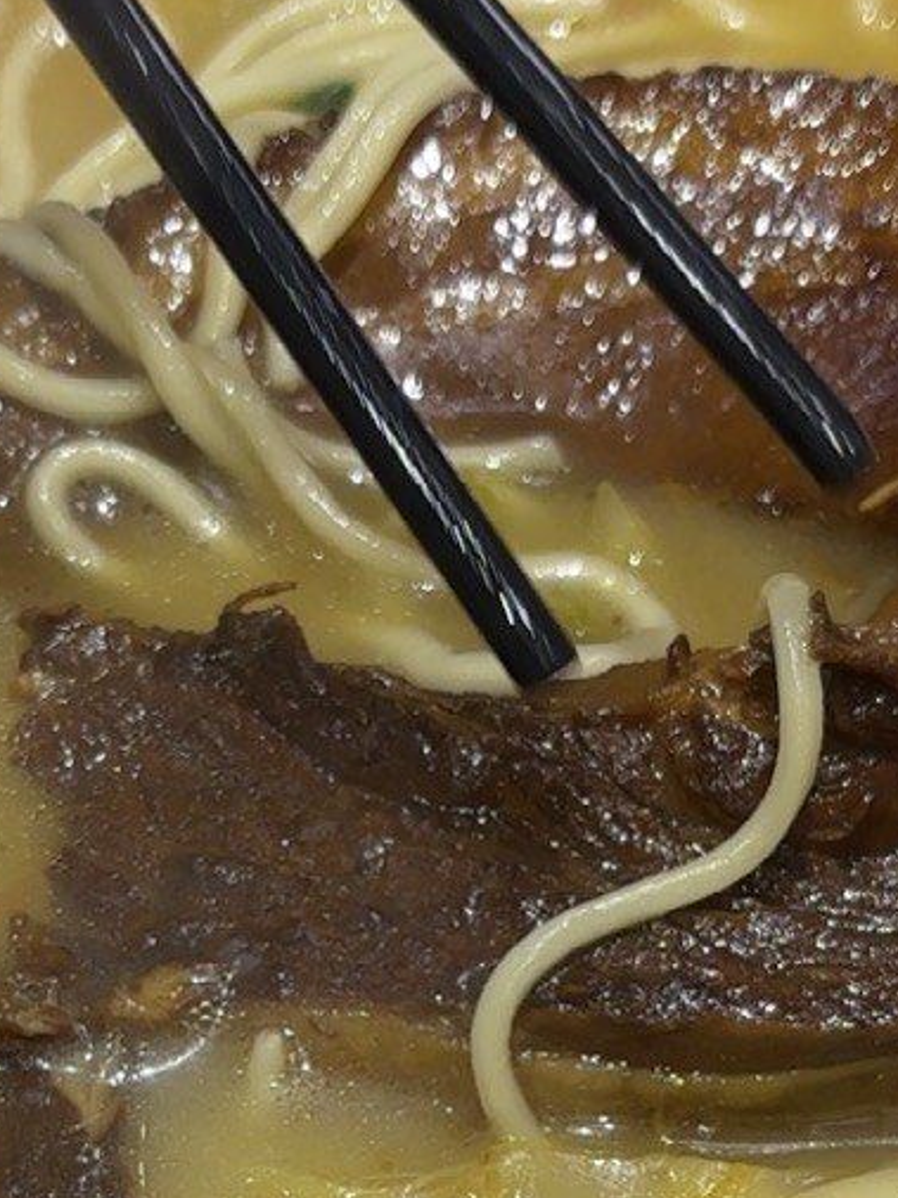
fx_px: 2562
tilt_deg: -60.8
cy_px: 751
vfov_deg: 26.3
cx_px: 296
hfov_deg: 19.8
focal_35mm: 74
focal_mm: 5.96
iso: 32
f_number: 1.6
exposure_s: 1/136
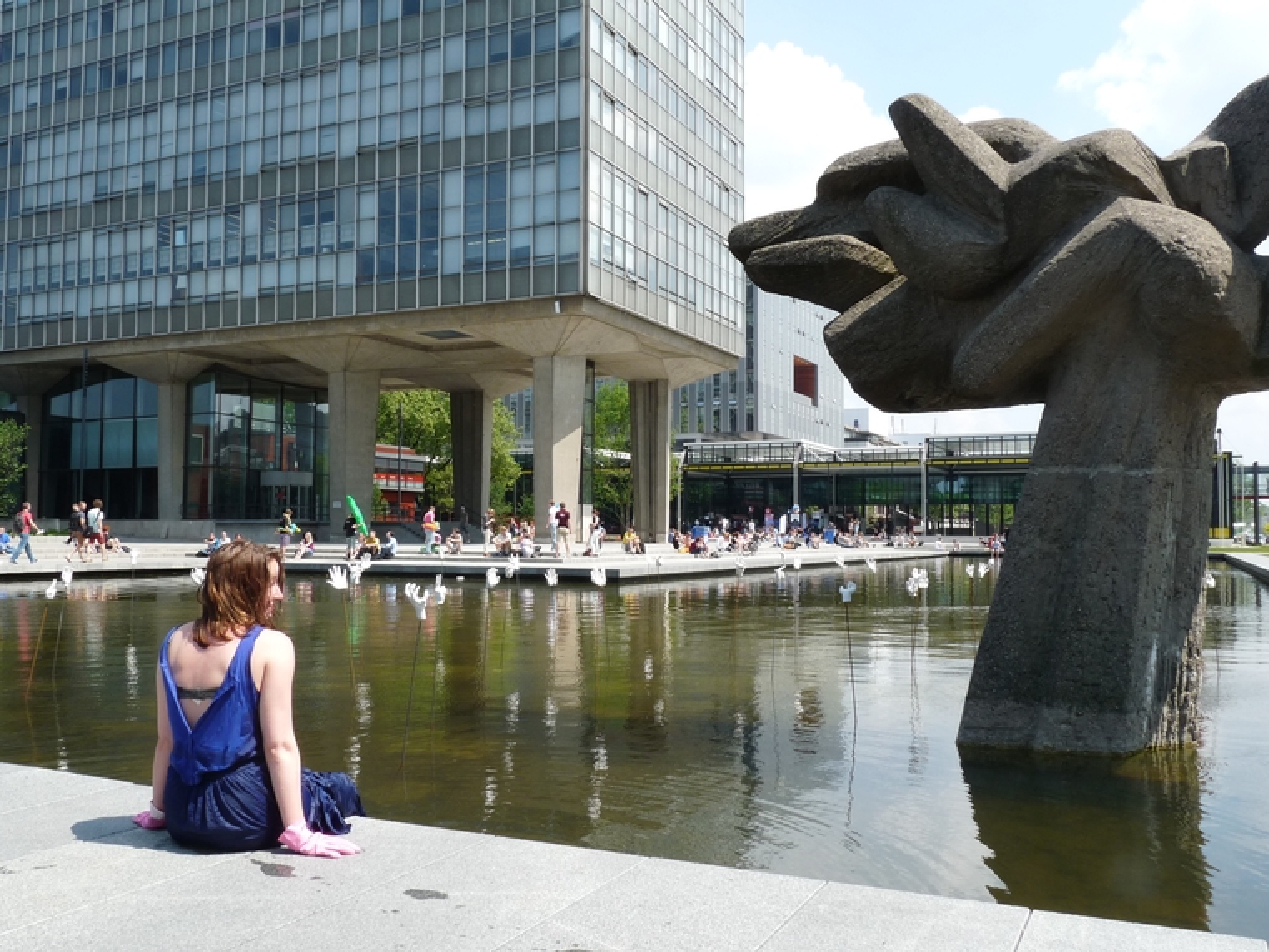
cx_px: 634
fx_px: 1100
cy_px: 476
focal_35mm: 30
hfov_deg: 59.9
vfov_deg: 46.8
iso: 100
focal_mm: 4.8
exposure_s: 1/200
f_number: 5.6
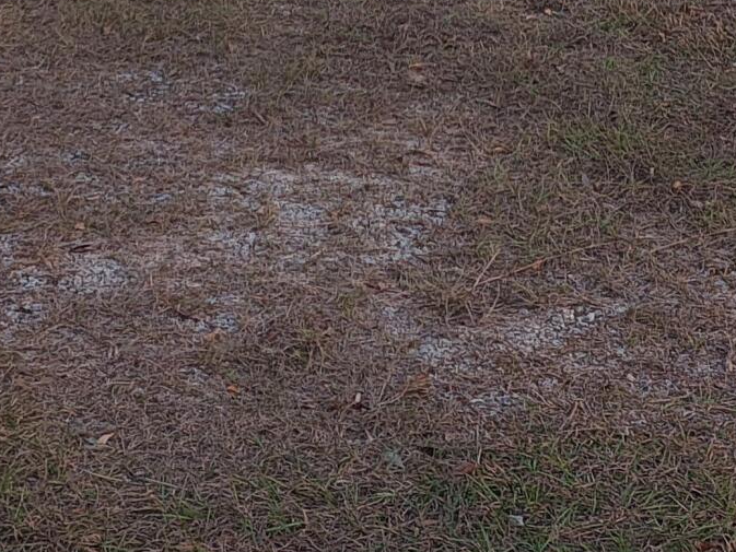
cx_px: 526
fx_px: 2275
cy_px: -658
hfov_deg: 18.3
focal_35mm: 107
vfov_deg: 11.9
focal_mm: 5.23
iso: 50
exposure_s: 1/170
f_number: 1.8
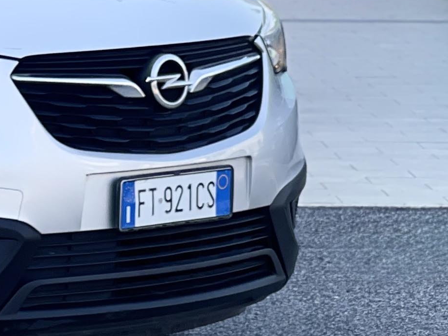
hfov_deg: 6.9
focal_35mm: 280
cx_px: -337
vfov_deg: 5.3
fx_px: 3623
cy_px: 52
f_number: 2.2
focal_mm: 7.5
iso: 20
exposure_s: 1/133
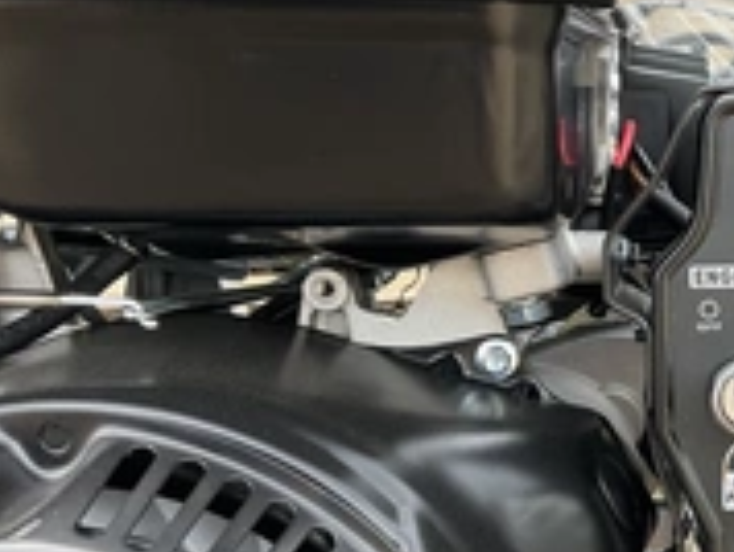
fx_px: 1380
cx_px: 804
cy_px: 305
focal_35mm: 65
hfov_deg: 27.3
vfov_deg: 22.6
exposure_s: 1/122
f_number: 1.8
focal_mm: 3
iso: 16
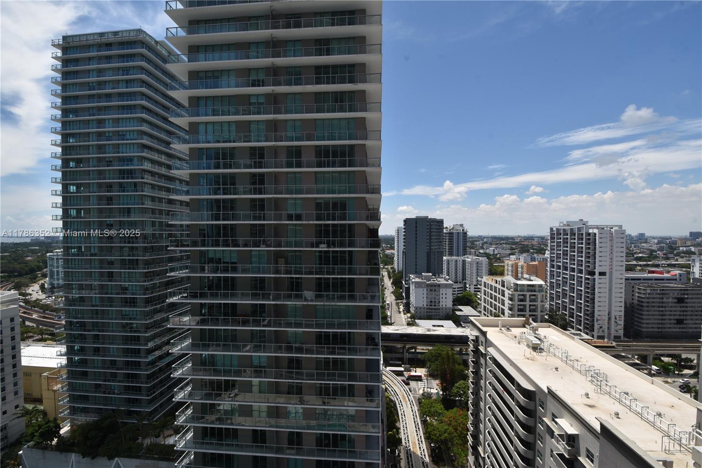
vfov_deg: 77.3
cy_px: 234
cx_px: 351
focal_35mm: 15
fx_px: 292
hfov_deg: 100.4
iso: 200
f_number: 13
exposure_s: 1/250
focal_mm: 10
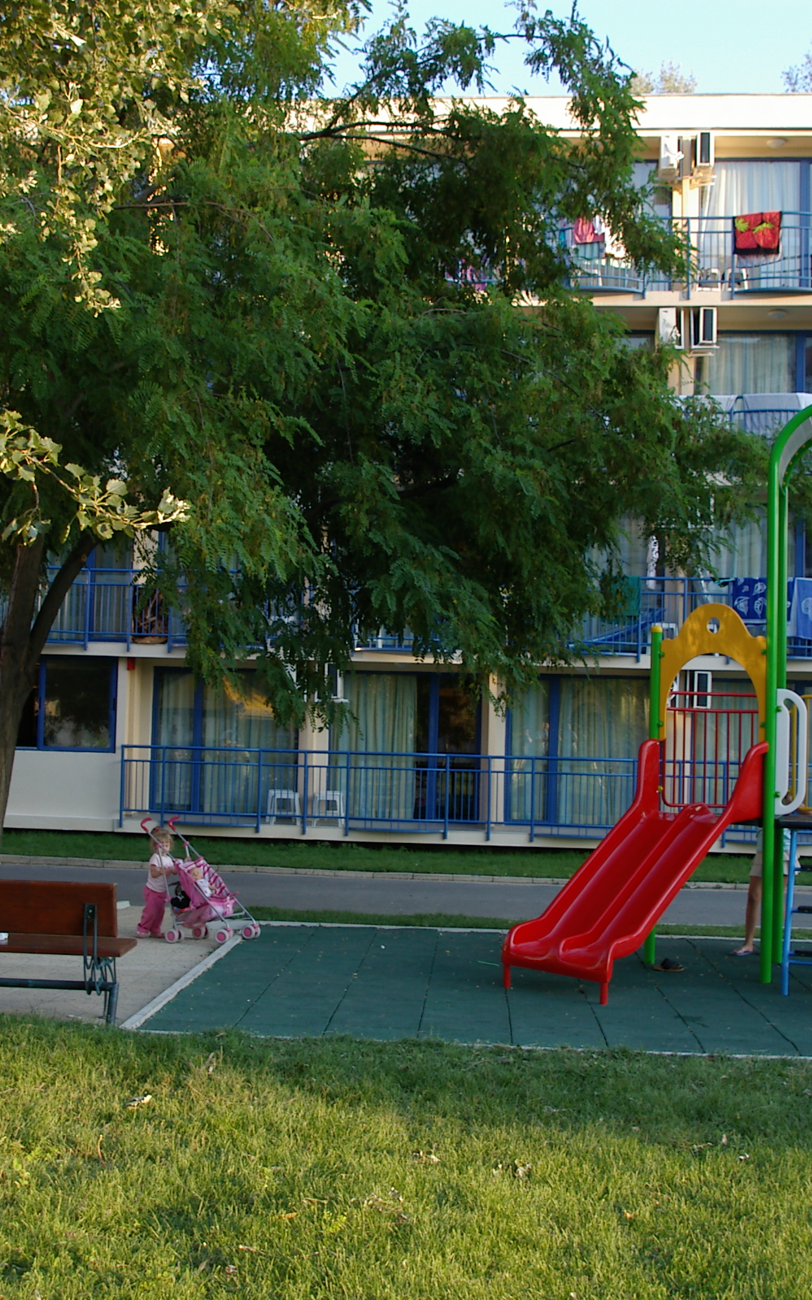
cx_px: 335
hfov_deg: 27.9
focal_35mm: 46
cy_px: 651
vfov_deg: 43.5
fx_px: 1629
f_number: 6.7
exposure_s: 1/90
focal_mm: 20
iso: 200
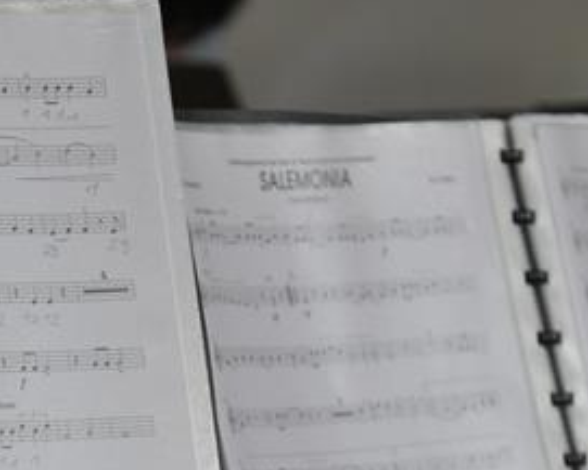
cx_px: -245
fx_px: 4439
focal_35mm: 255
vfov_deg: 6.0
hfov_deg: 7.5
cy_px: 728
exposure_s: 1/60
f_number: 4
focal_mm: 48
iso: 200
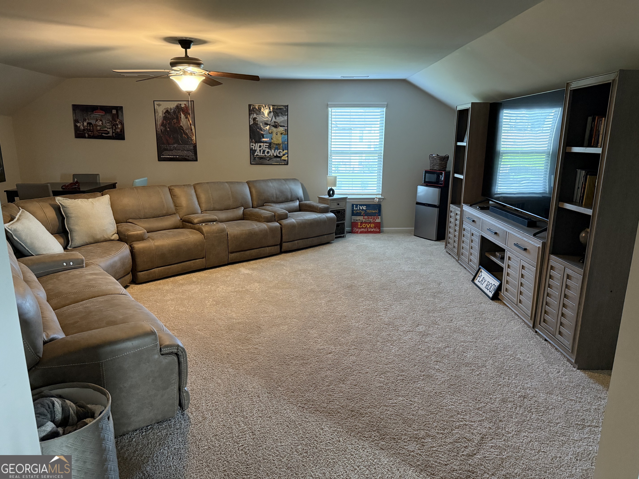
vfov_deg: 56.8
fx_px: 443
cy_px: 240
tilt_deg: -13.6
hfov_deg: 71.6
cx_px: 320
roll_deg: -0.5
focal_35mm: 24
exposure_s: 1/60
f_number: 1.78
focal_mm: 6.76
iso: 640
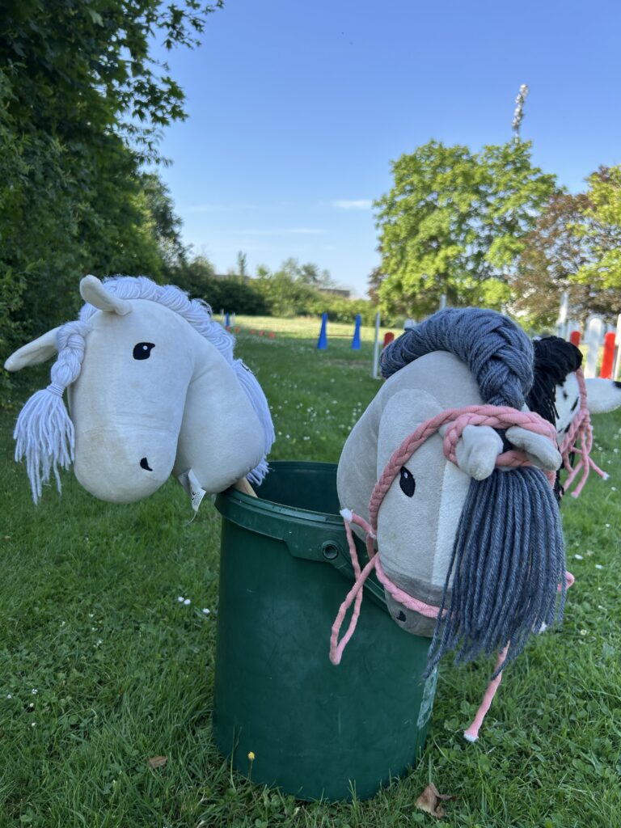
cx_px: 310
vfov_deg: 67.3
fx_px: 622
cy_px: 414
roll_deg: -3.3
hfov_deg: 53.1
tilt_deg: -9.5
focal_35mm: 26
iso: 50
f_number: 1.5
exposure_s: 1/1431
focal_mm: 5.7
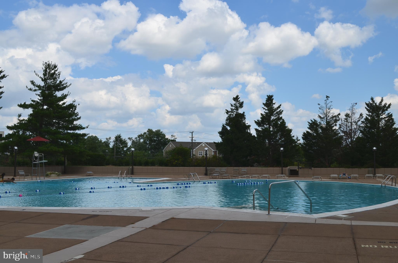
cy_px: 132
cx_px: 199
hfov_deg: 45.0
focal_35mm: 44
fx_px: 480
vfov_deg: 30.7
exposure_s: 1/160
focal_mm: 29
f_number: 11
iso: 100
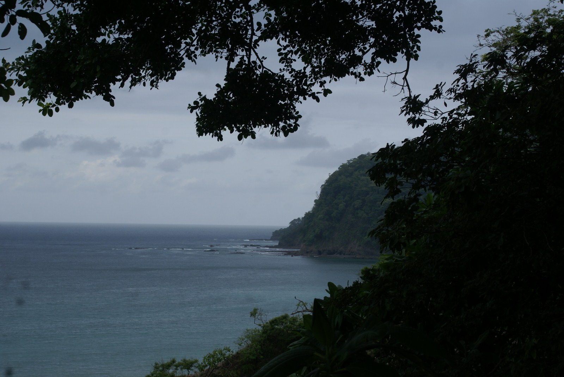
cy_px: 188
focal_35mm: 75
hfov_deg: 27.0
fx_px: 1176
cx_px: 282
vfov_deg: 18.2
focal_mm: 50
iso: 100
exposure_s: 1/125
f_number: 11
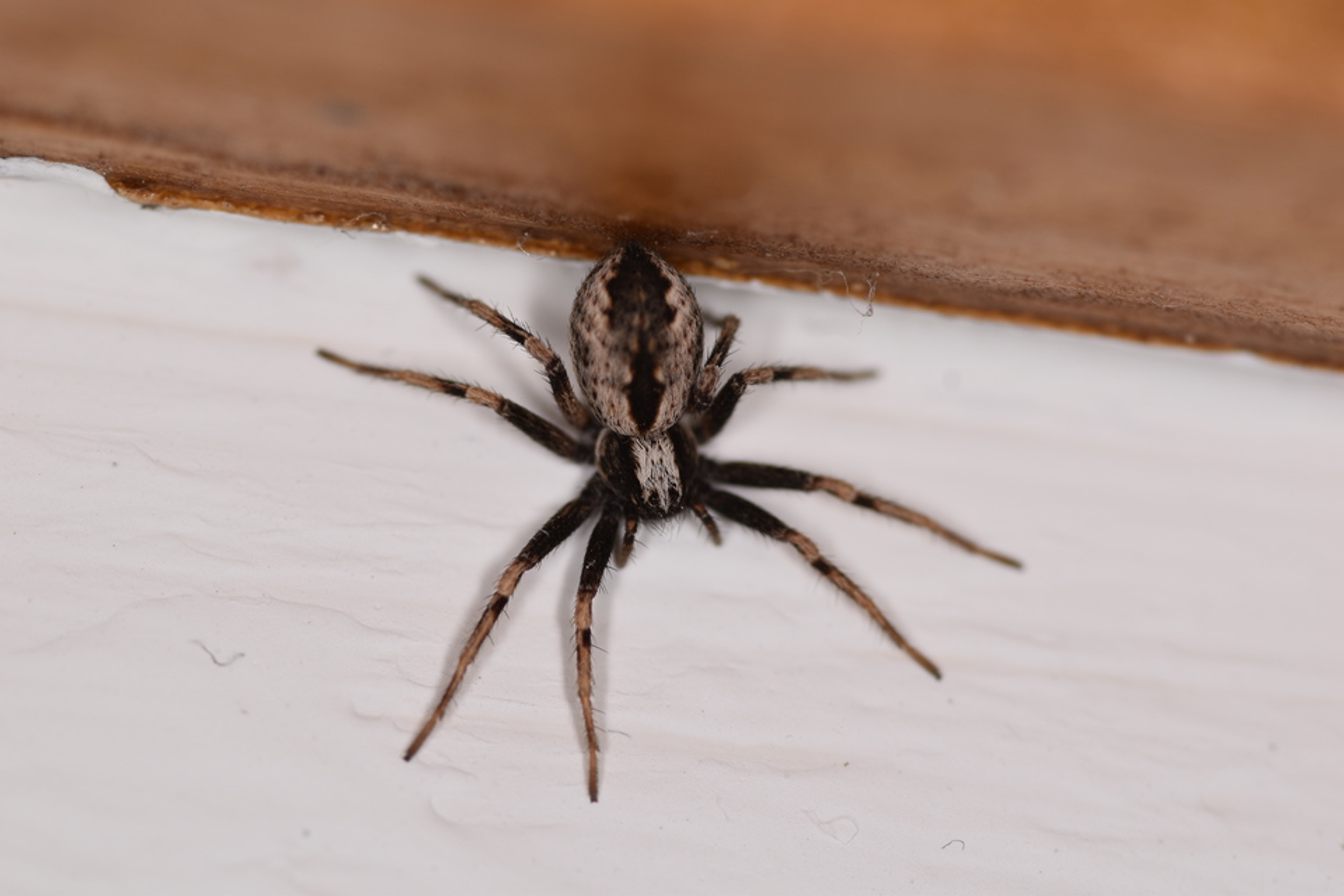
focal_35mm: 158
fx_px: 5880
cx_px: 672
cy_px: 448
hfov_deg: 13.0
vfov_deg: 8.7
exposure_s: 1/30
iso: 100
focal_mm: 105
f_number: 8
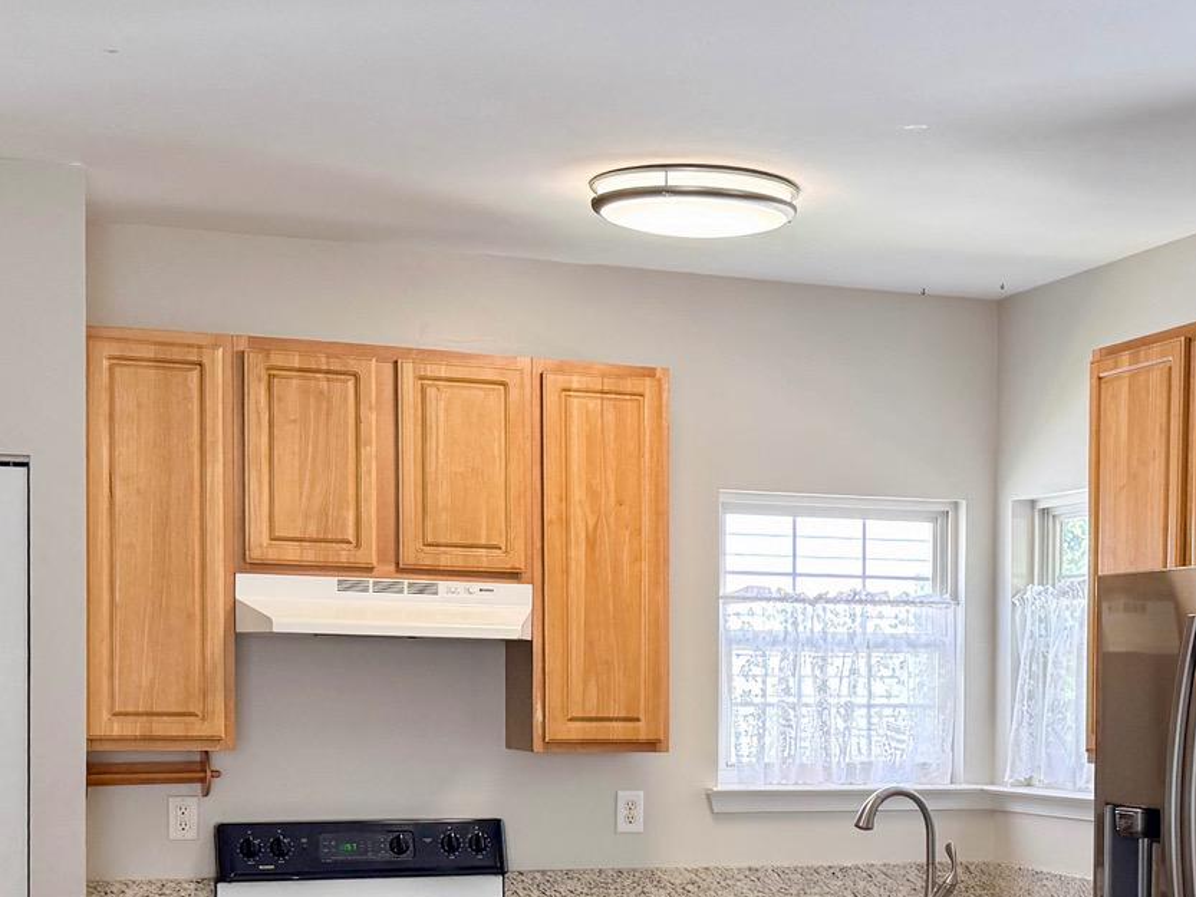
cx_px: 988
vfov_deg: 23.9
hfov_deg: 31.7
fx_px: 2039
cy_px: 860
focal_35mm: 59
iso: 160
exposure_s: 1/120
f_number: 1.8
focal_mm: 6.76
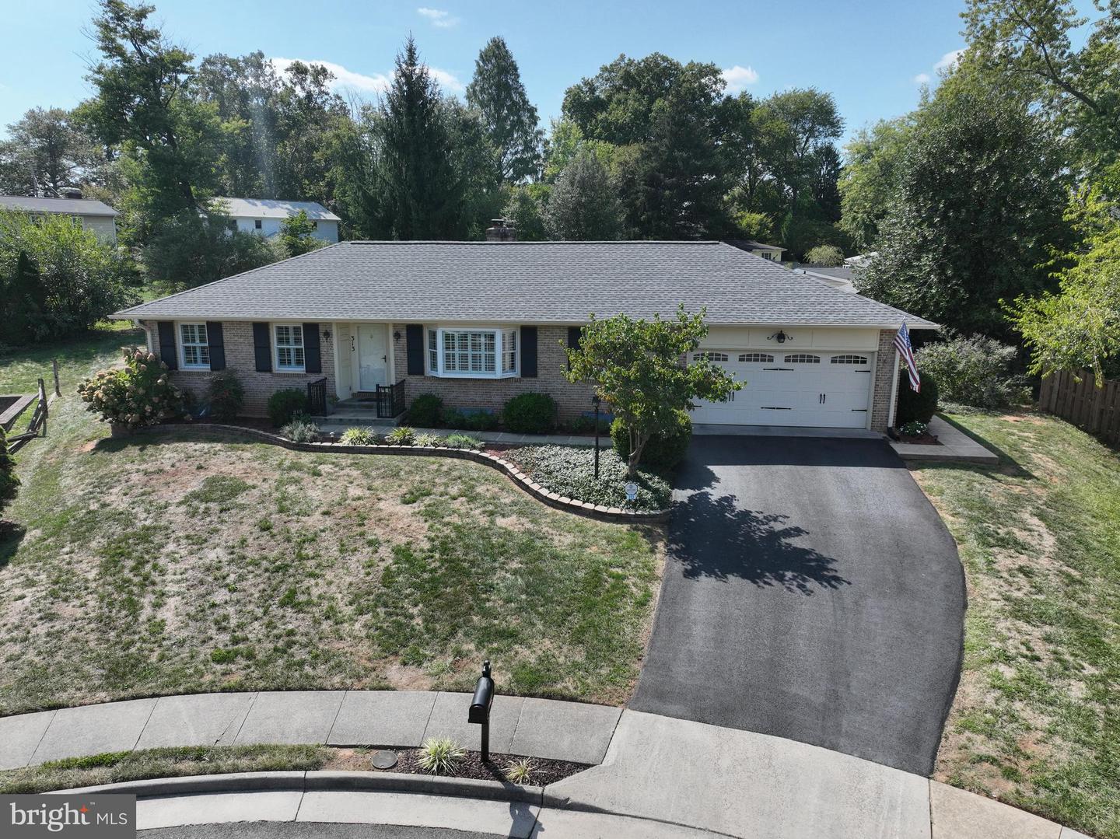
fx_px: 776
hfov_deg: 71.6
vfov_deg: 56.8
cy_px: 420
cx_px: 560
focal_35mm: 24
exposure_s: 1/2000
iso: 100
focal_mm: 12.29
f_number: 3.5
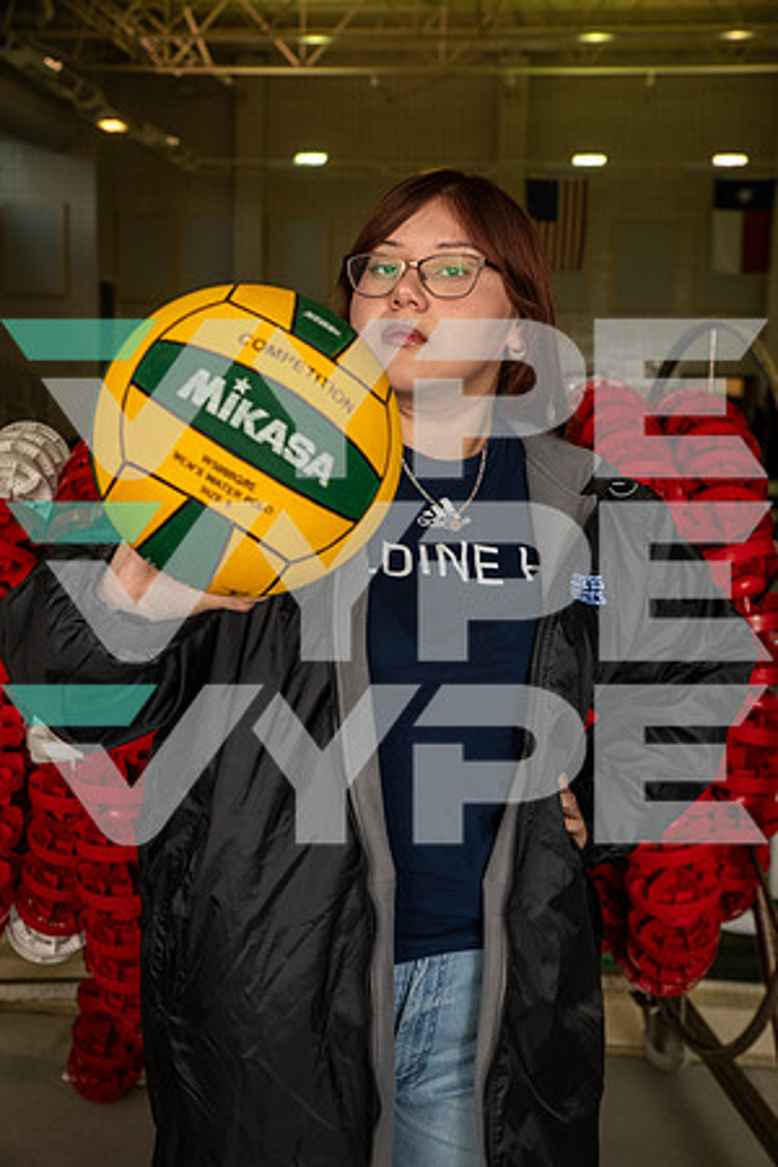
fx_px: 1783
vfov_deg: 36.2
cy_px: 584
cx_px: 389
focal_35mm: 55
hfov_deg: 24.6
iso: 500
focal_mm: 55
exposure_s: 1/250
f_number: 7.1
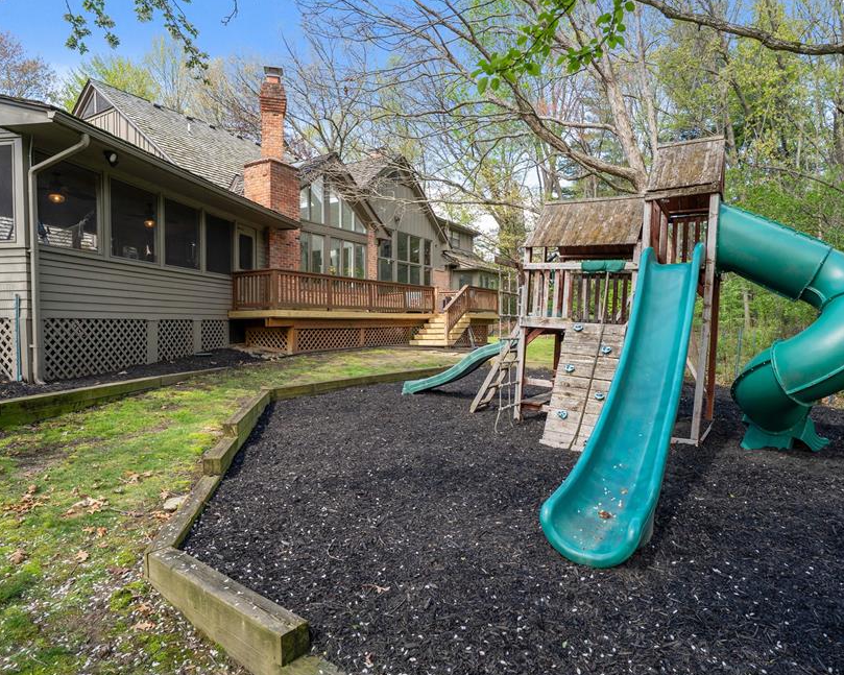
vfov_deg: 70.8
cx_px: 444
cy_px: 336
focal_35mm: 19
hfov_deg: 83.2
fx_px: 475
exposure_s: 1/200
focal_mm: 16
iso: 500
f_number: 5.6
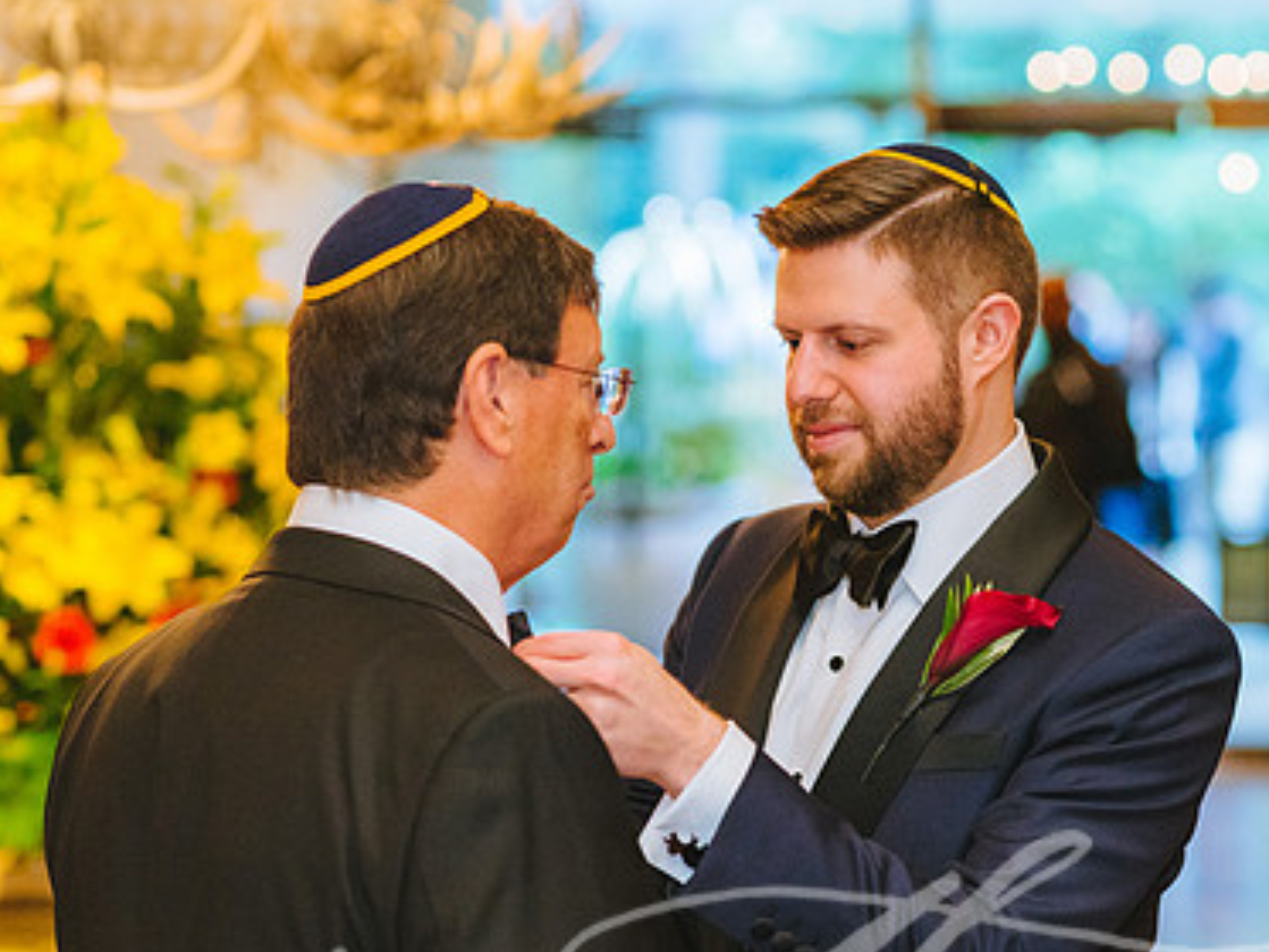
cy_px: 638
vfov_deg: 11.7
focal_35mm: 127
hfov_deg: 15.5
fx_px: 4657
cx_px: 895
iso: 2000
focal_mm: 85
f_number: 2.8
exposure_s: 1/160
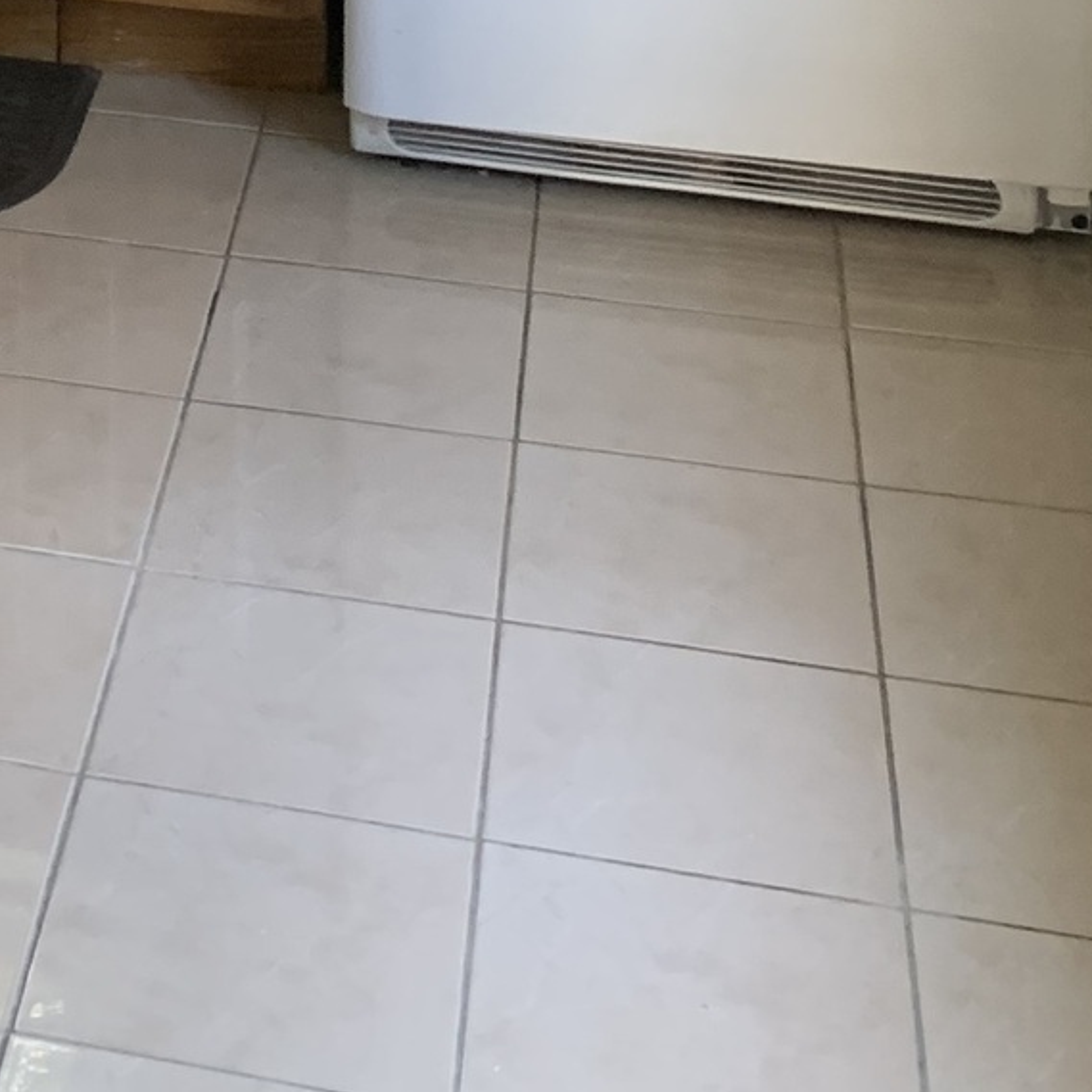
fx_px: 3319
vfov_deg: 15.8
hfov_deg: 17.3
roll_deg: +1.1
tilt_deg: -7.4
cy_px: -887
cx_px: -399
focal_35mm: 93
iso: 160
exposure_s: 1/60
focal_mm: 4.25
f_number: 1.8
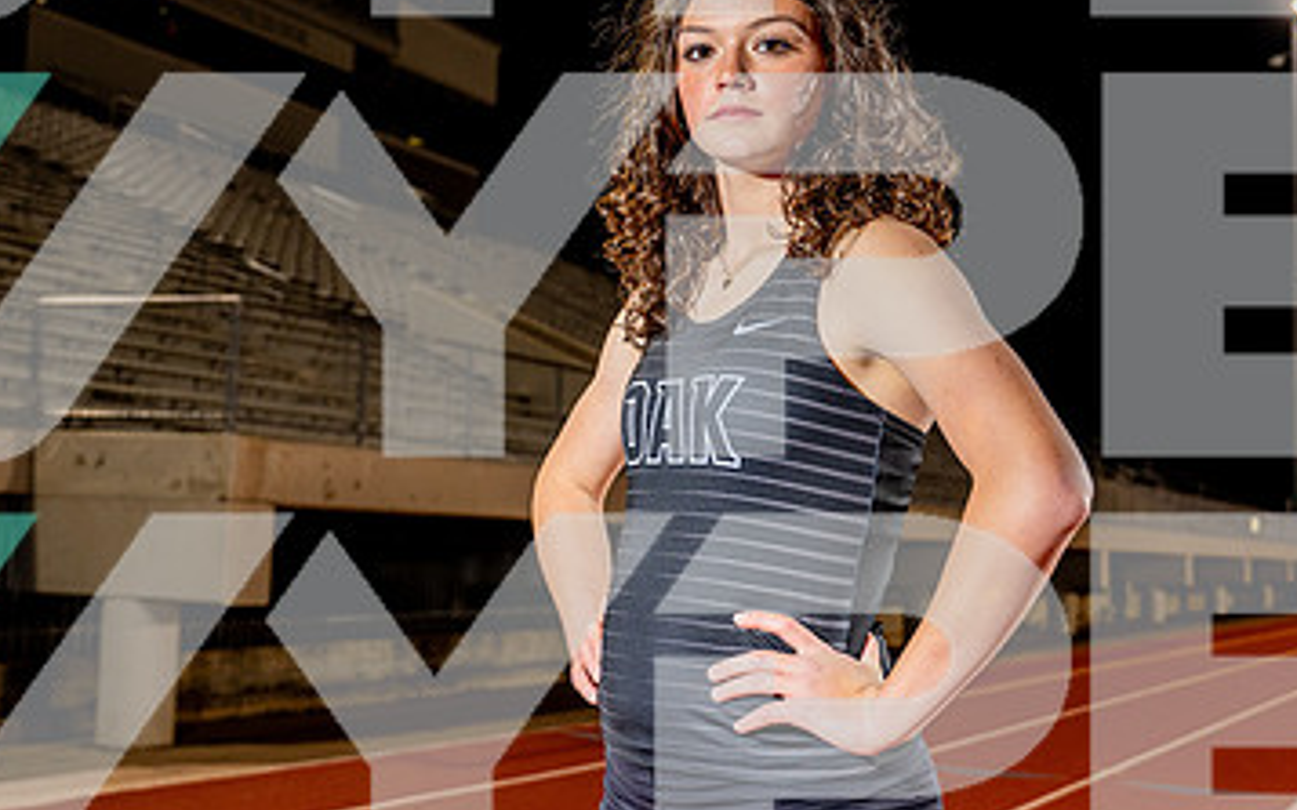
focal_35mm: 58
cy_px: 267
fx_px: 2050
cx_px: 596
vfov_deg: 22.3
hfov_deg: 35.1
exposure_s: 1/250
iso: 800
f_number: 4
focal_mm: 35
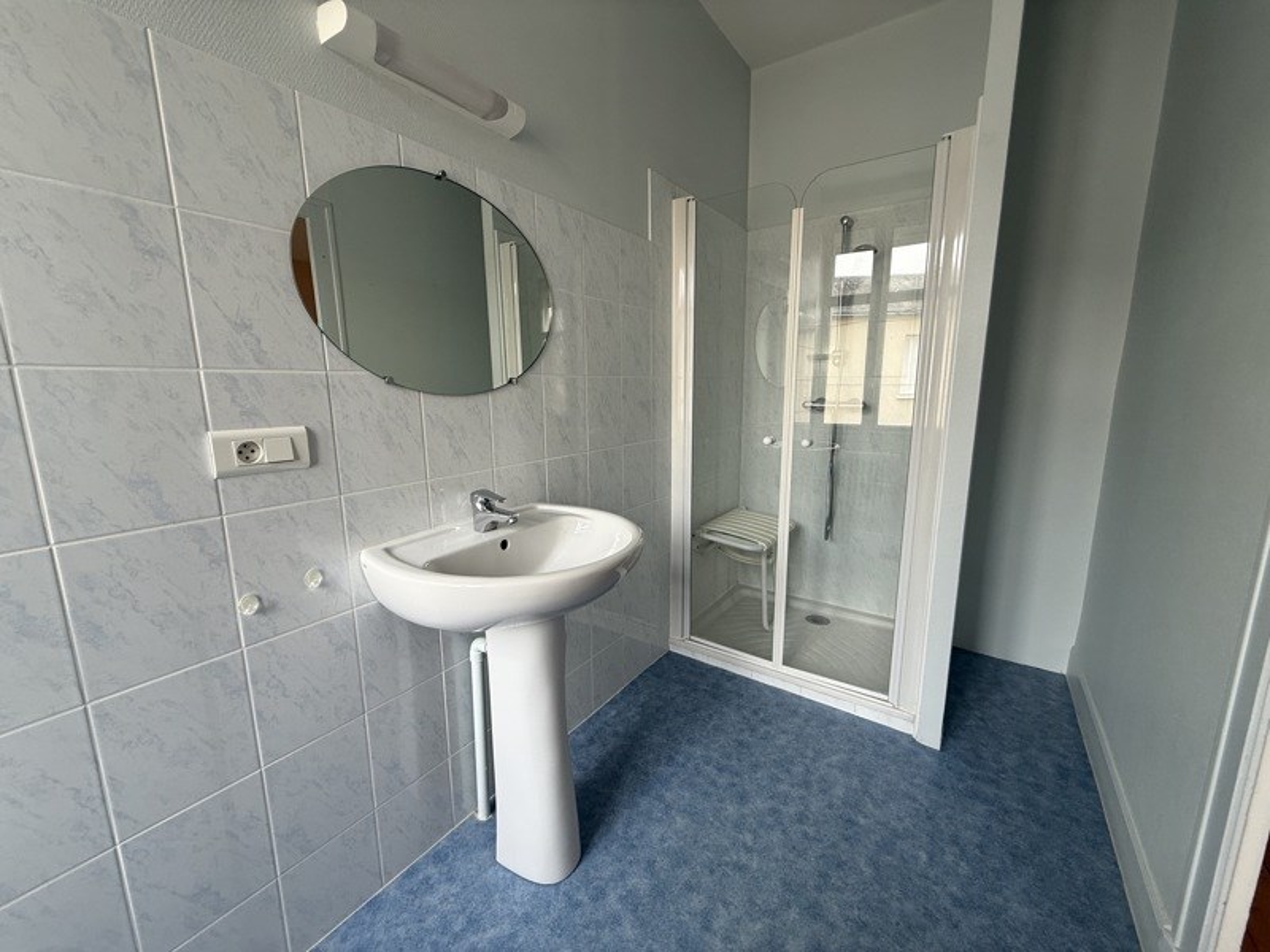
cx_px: 635
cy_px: 476
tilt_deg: -10.0
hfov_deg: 102.1
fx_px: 514
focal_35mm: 14
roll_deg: +0.8
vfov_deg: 85.7
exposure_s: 1/99
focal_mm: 2.22
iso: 100
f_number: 2.2
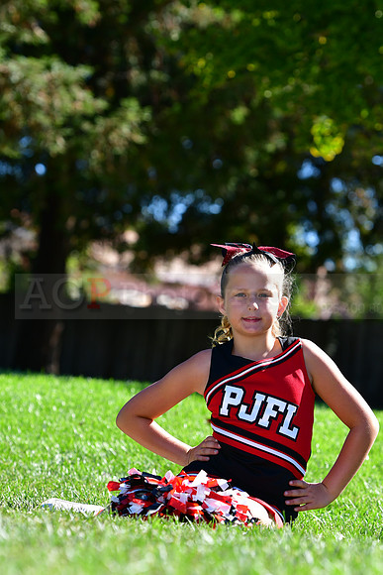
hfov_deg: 7.6
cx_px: 192
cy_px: 288
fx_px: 2871
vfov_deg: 11.4
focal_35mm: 180
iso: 400
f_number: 4.5
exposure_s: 1/1250
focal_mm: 120
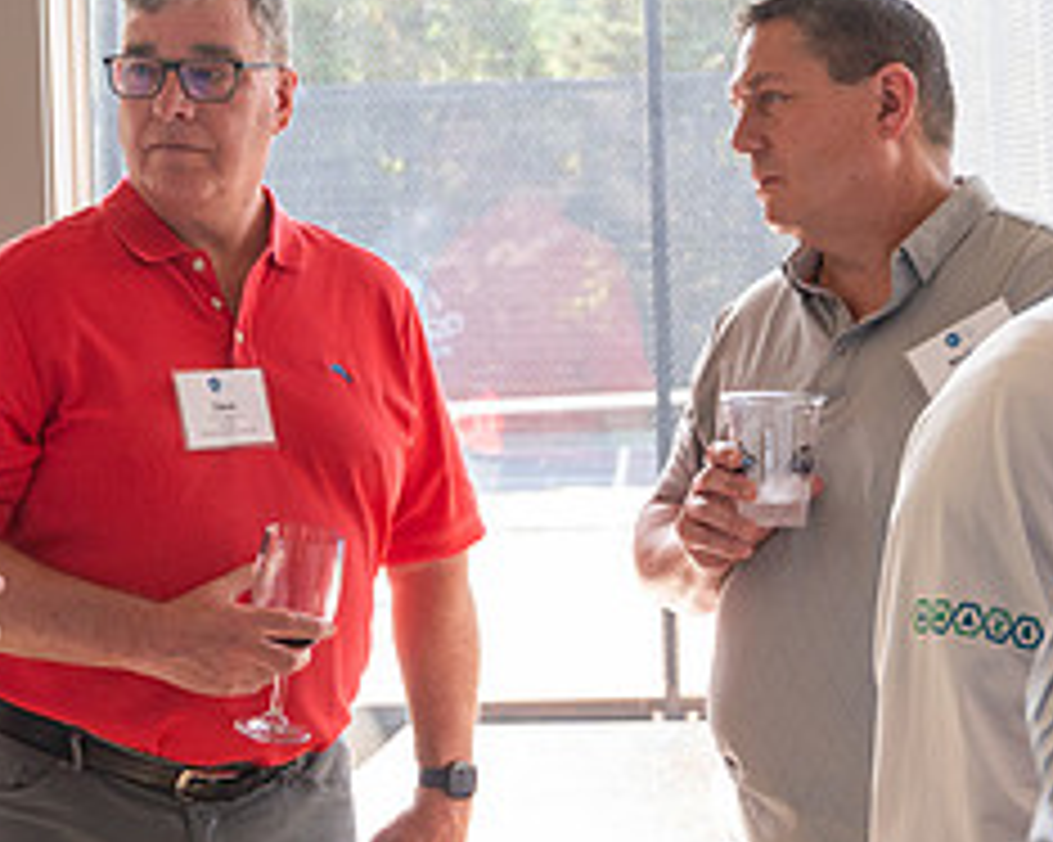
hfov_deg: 22.8
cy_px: 296
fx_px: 2617
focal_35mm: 84
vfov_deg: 18.2
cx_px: 527
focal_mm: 33.5
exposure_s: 1/640
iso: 1600
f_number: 4
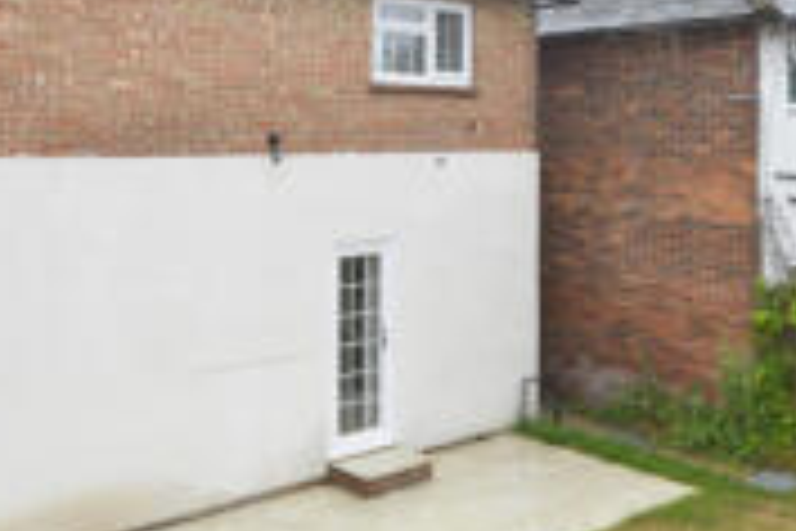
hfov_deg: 45.4
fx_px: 951
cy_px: 187
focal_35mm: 43
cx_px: 360
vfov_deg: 31.0
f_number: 14
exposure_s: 1/60
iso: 250
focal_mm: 16
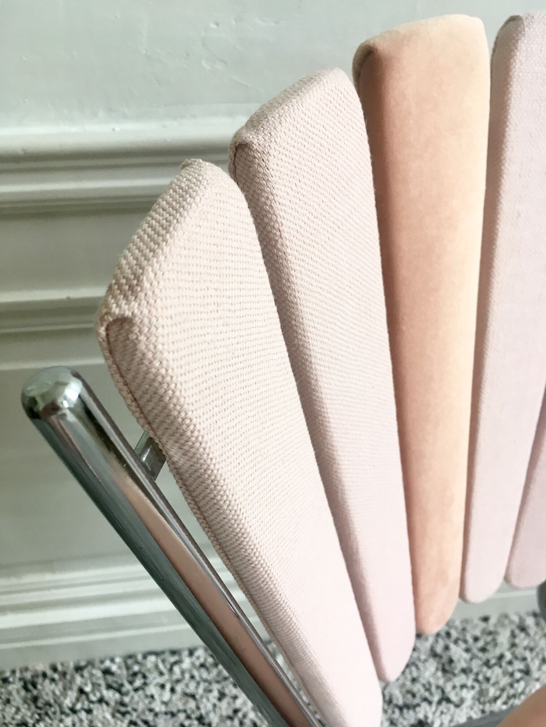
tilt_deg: -41.1
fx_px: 610
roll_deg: -1.3
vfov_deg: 61.7
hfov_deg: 48.2
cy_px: 364
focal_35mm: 29
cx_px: 273
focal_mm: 4.15
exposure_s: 1/33
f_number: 2.2
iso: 64
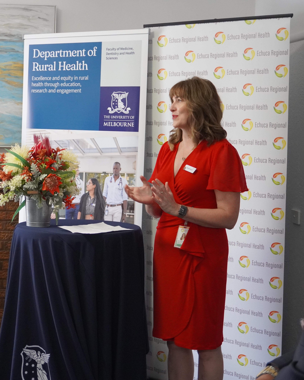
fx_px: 739
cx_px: 69
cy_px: 191
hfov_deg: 23.0
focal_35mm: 66
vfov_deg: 28.8
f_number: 5
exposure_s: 1/160
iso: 2000
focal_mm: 31
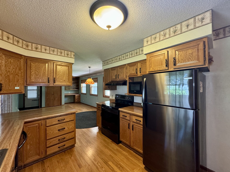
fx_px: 93
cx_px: 115
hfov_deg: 102.1
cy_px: 86
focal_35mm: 14
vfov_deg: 85.7
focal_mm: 2.22
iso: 400
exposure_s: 1/60
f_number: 2.2
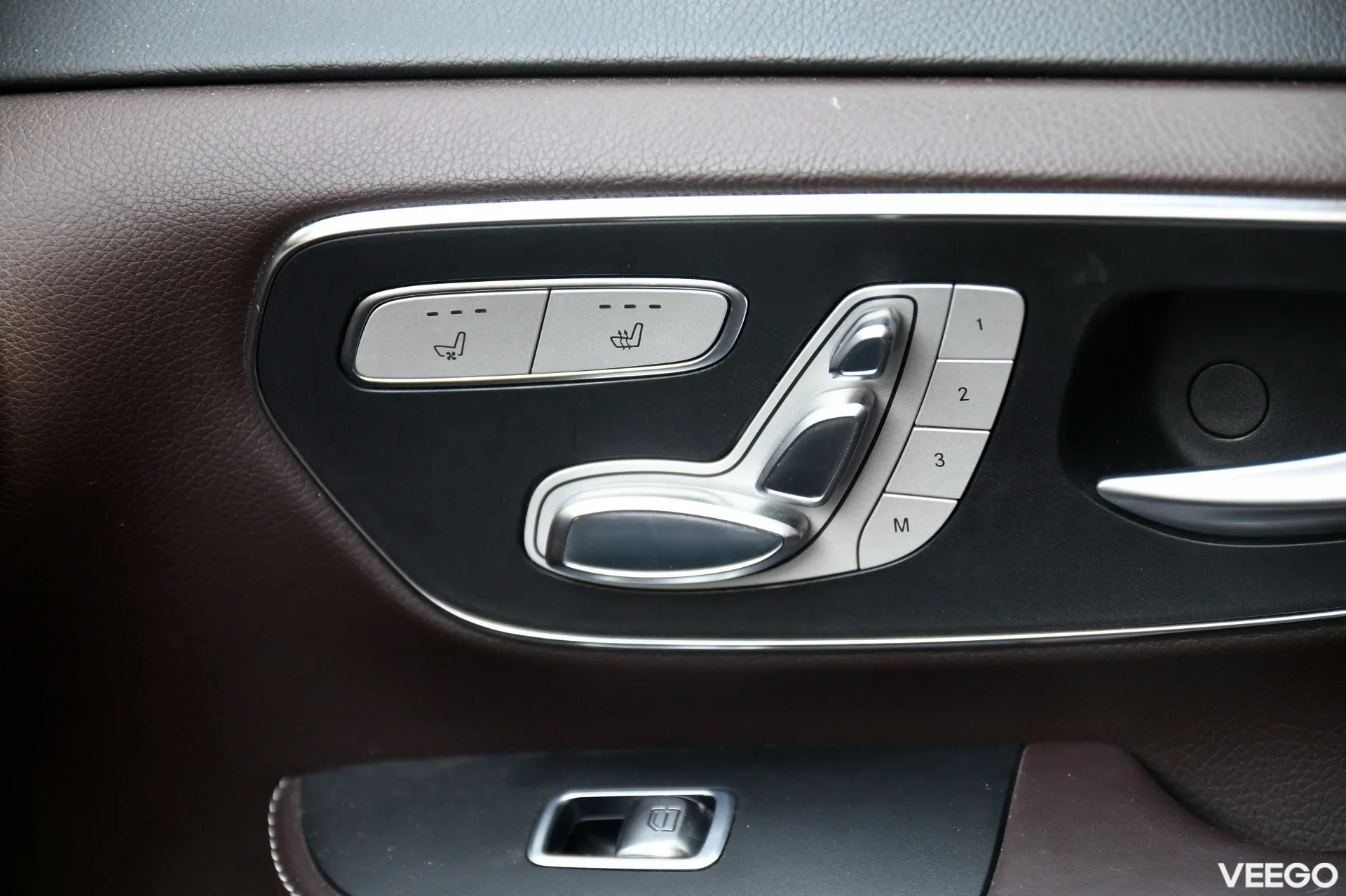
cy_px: 448
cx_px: 673
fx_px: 2803
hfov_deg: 27.0
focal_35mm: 75
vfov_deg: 18.2
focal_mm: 50
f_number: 2.8
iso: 1000
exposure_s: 1/125
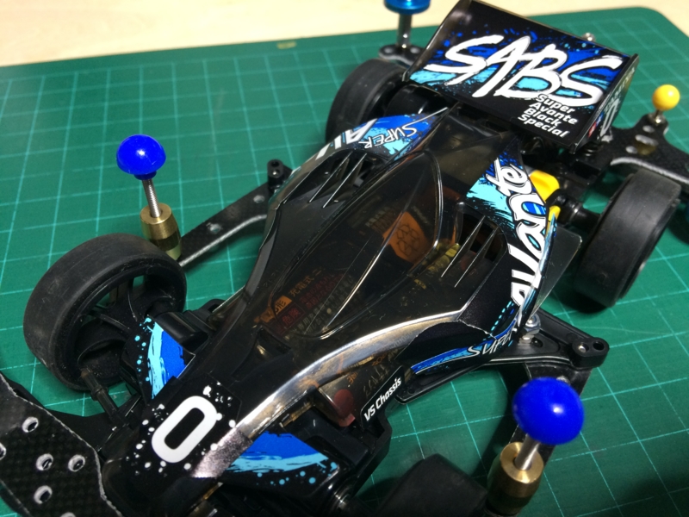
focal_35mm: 29
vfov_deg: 48.2
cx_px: 344
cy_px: 258
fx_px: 577
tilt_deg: -47.8
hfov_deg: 61.7
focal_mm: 4.15
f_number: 2.2
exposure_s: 1/30
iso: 80
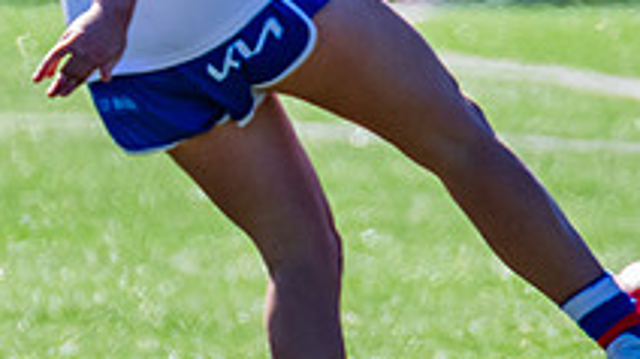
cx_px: 329
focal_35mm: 2499
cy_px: -149
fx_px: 42387
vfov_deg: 0.5
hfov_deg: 0.9
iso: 800
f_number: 10
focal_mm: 550
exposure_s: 1/1250
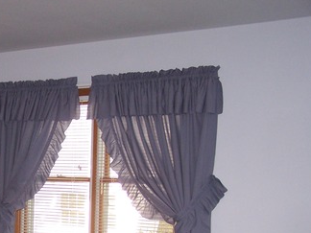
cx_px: 17
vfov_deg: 19.2
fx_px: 674
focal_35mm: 75
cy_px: 215
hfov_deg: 25.0
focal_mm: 6.3
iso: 140
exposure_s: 1/60
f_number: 2.8
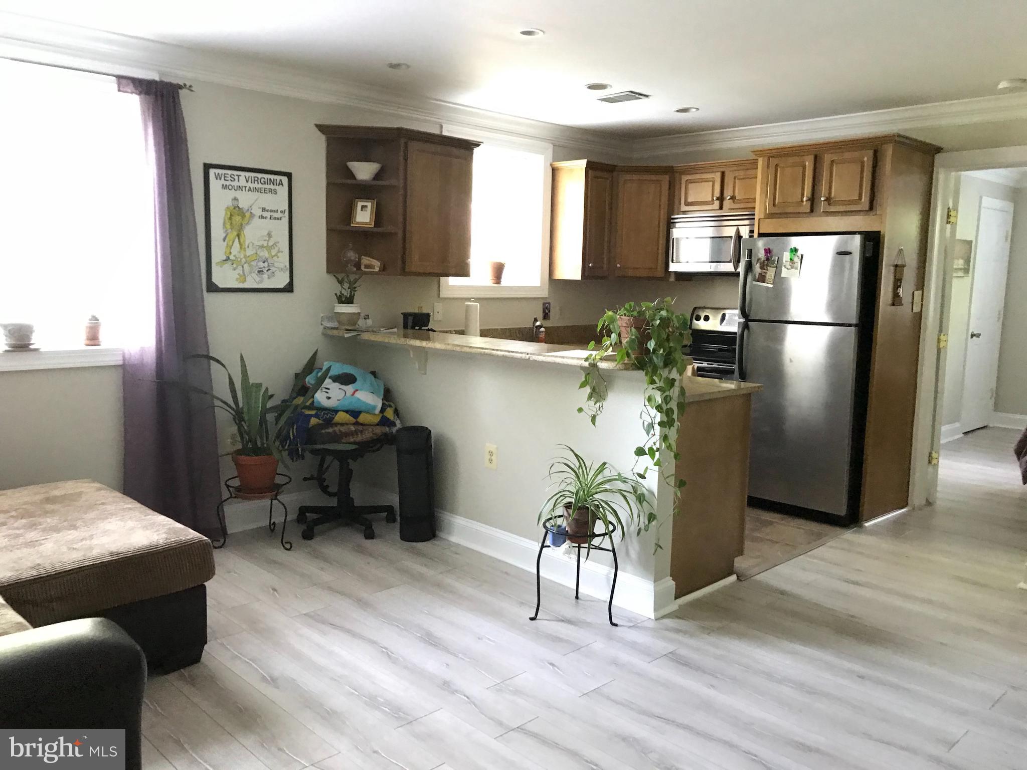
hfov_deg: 63.4
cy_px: 385
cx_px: 514
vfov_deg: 49.7
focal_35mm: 28
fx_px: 831
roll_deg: -1.0
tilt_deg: -7.5
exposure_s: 1/5
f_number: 1.8
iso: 100
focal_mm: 3.99
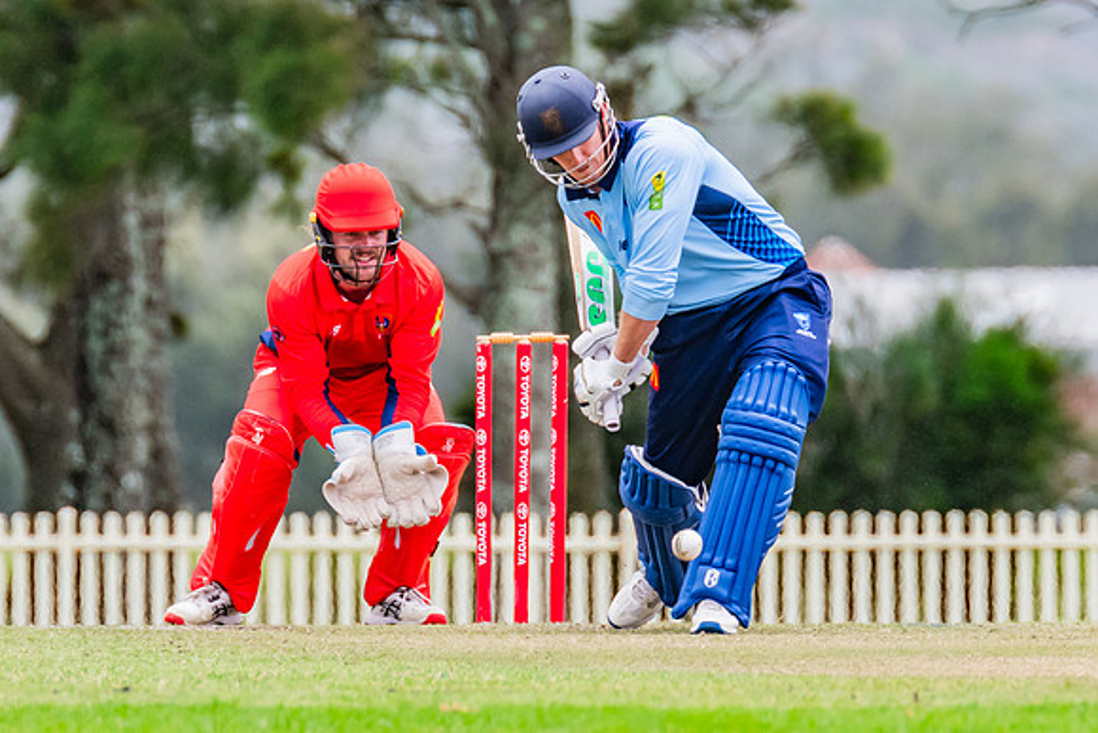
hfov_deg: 1.7
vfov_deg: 1.1
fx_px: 36538
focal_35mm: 1198
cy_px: 230
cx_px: 572
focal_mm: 600
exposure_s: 1/1250
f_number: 9
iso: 800
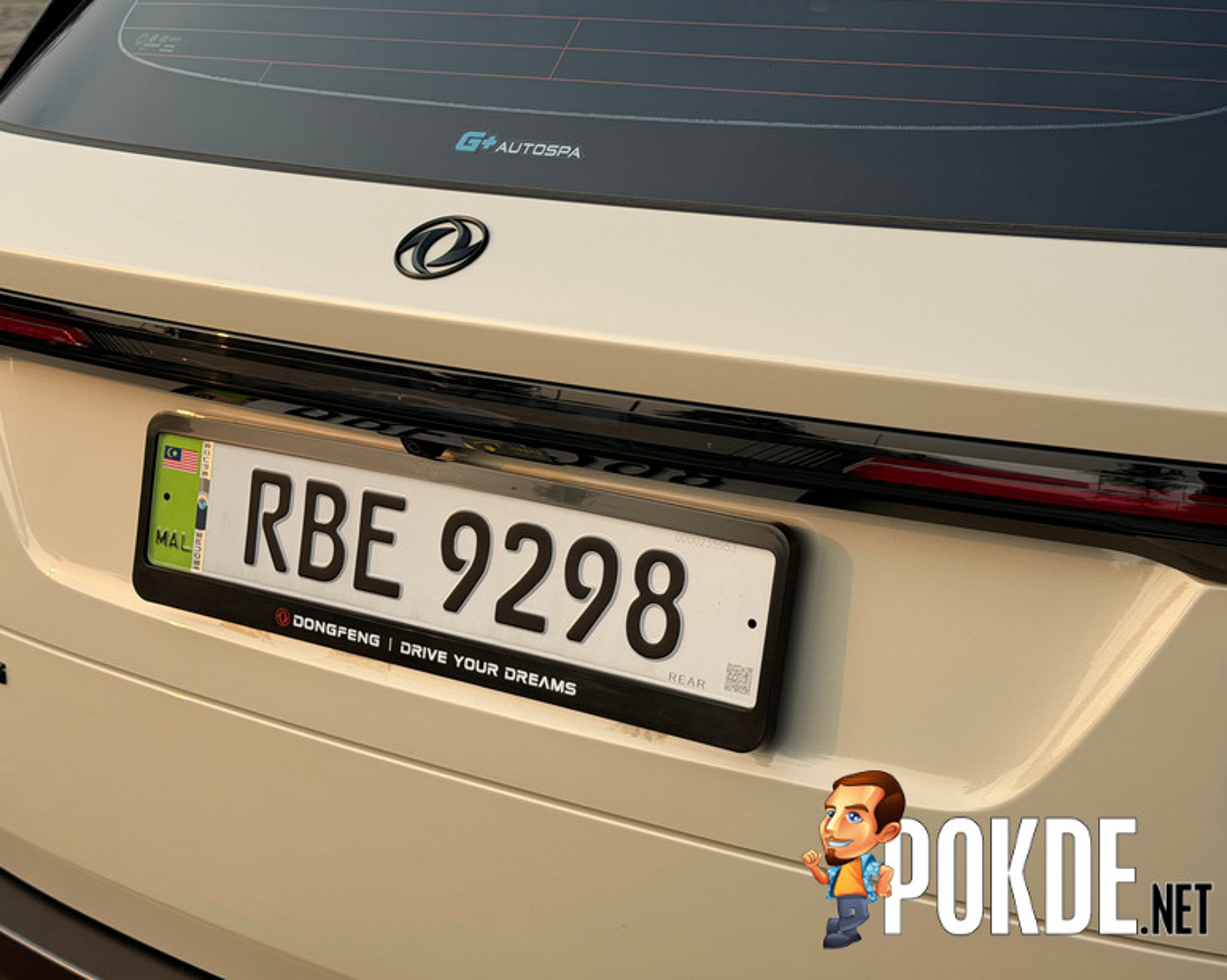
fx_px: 1851
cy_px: 496
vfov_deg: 29.7
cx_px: 606
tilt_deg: -16.9
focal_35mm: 51
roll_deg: -0.2
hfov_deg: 36.7
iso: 64
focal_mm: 6.76
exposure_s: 1/1883
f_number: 1.78
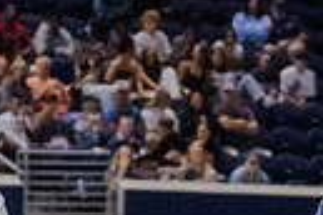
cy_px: 369
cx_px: 155
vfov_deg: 1.7
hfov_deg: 2.6
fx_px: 7052
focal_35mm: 786
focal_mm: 70
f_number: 2.8
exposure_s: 1/1250
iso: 2500
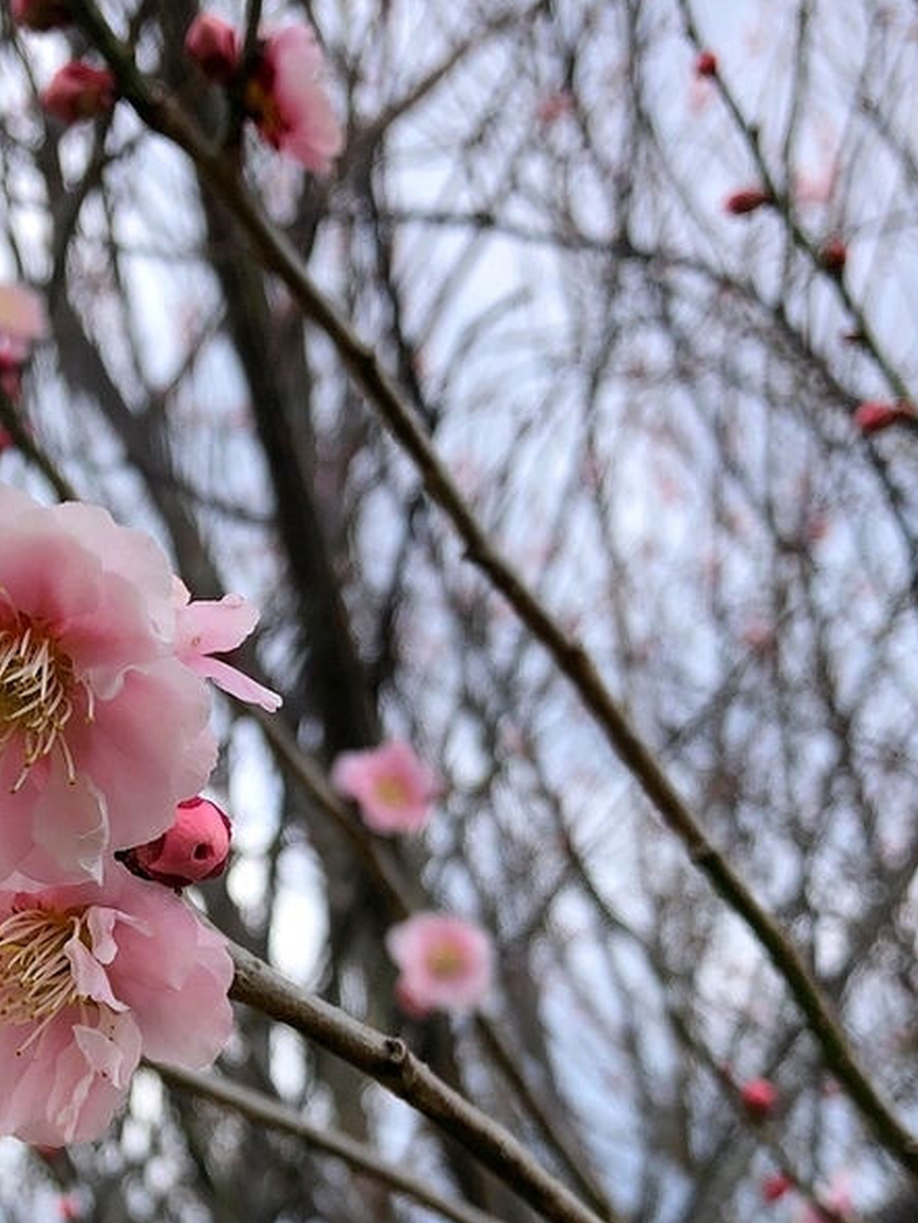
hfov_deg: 24.8
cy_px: 959
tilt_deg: +24.7
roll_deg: -1.8
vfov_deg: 32.9
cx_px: 69
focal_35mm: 57
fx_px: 2015
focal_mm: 3.99
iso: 20
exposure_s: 1/917
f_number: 1.8
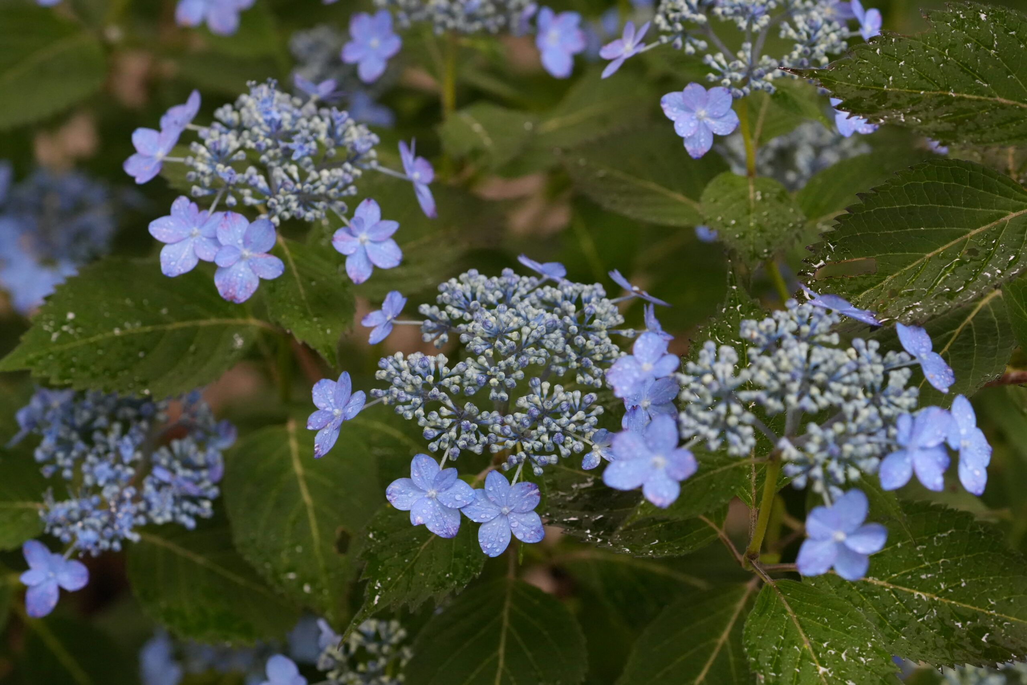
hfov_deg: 20.4
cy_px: 342
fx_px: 2853
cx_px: 514
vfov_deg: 13.7
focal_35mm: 100
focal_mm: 100
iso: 6400
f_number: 5.6
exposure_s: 1/500
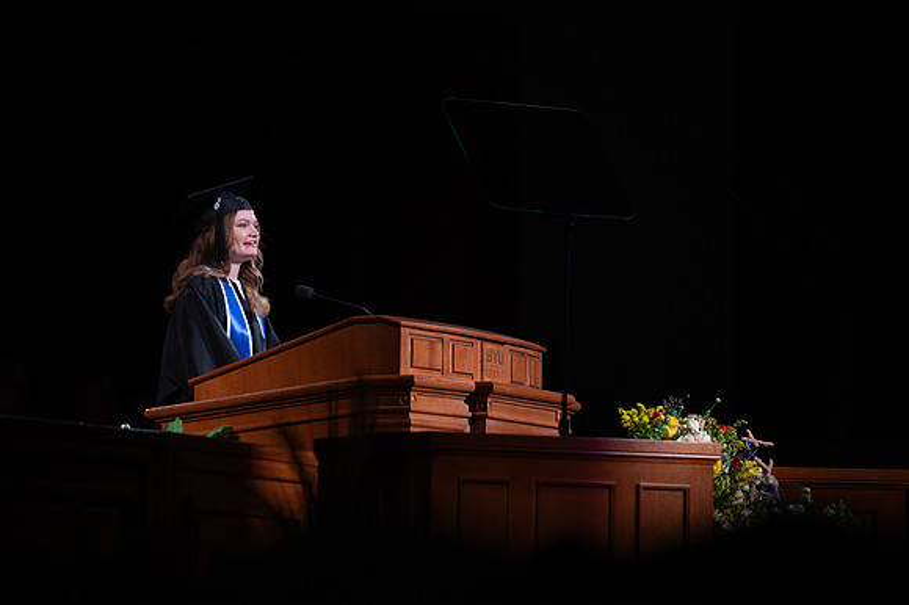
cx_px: 454
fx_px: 5047
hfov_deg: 10.3
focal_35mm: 200
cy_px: 302
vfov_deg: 6.9
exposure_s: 1/250
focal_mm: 200
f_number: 2.8
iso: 800
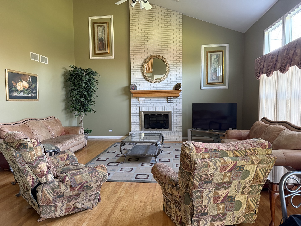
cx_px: 150
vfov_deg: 56.8
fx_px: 209
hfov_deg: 71.6
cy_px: 113
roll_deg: +0.1
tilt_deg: -4.3
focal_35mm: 24
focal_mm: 6.76
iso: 400
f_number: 1.78
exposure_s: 1/60
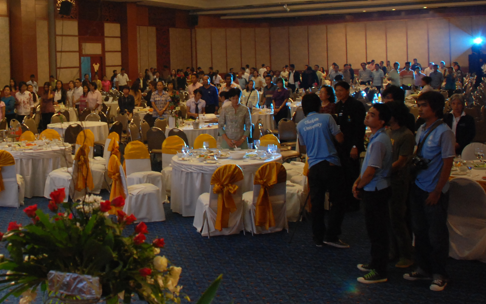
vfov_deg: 26.5
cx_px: 116
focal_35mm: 48
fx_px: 636
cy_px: 73
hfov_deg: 40.5
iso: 800
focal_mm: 18
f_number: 3.5
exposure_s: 1/10
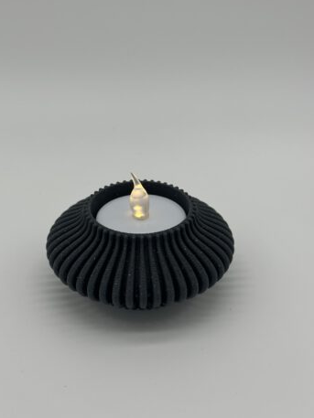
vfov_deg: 34.3
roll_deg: -1.1
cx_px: 135
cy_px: 190
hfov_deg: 26.1
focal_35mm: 56
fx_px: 677
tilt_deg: -29.8
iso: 64
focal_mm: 6.86
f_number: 1.78
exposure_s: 1/1783
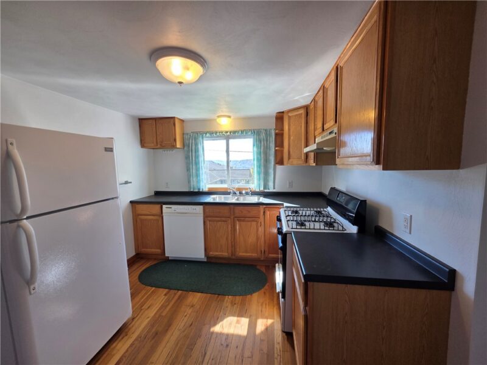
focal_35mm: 13
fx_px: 183
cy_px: 182
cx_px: 244
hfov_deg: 106.2
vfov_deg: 89.9
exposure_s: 1/120
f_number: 1.9
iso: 50
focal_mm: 2.2
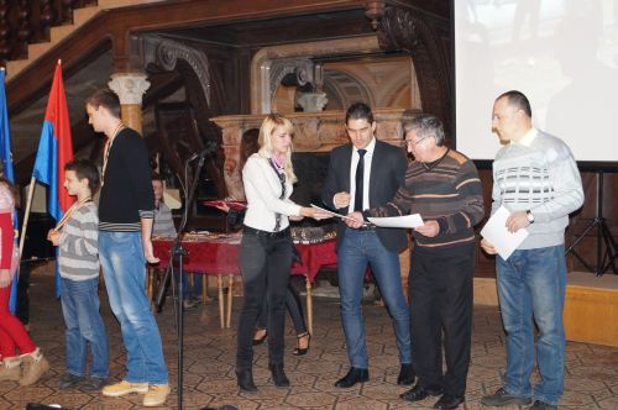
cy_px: 205
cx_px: 309
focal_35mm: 45
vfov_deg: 29.8
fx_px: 771
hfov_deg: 43.7
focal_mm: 30
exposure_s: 1/60
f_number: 4.5
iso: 1000
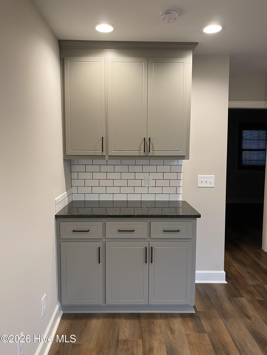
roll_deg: -0.4
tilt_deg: -5.8
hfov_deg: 53.1
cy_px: 178
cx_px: 134
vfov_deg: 67.3
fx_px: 267
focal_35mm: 26
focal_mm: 4.25
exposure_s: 1/60
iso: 125
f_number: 1.8
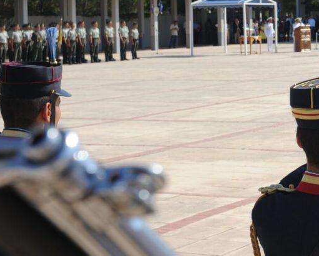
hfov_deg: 15.5
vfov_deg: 12.9
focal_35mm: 119
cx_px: 402
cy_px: 35
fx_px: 1124
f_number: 11
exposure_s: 1/400
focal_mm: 45
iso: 250
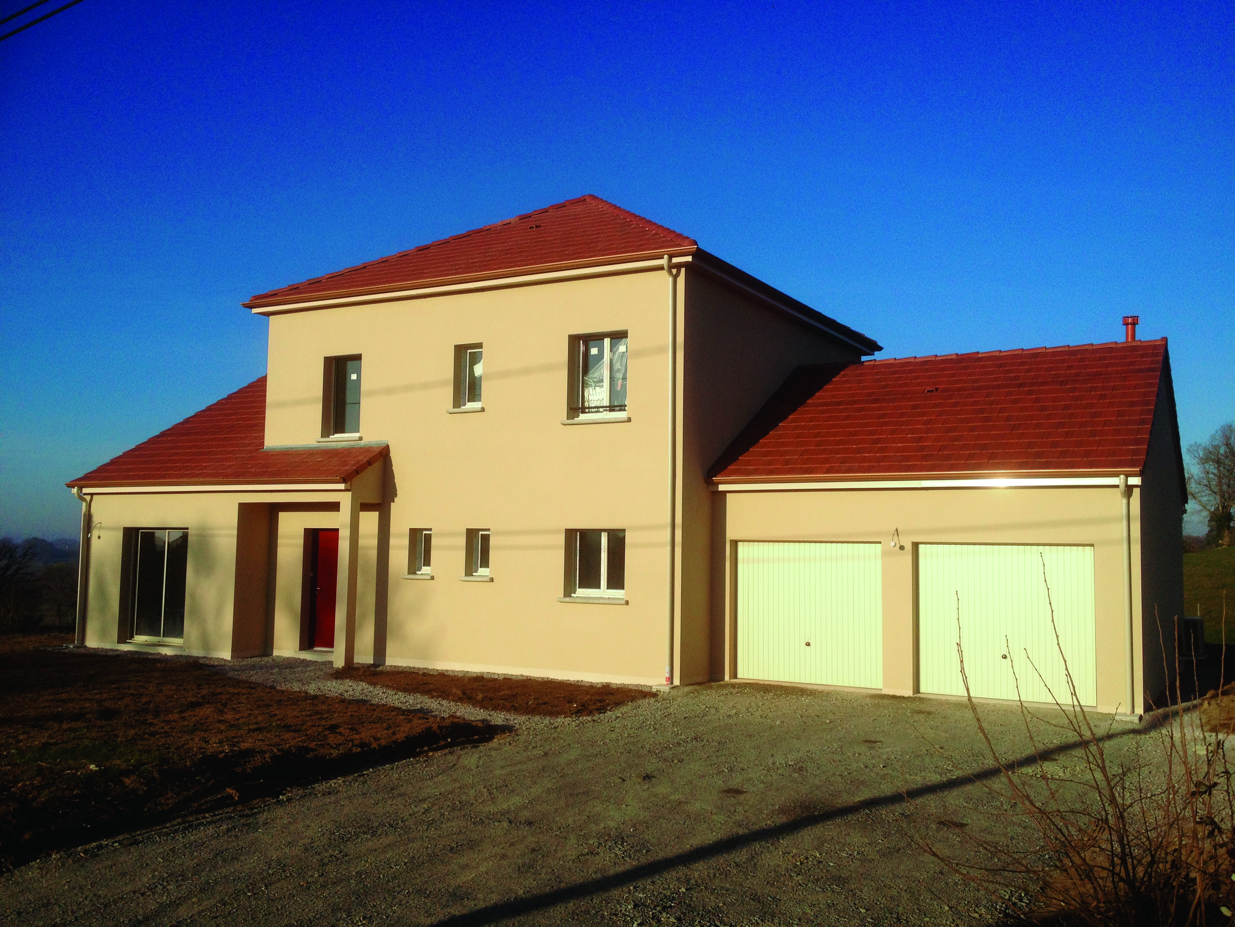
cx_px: 618
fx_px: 1249
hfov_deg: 52.6
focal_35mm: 35
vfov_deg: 40.7
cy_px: 464
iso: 50
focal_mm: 4.28
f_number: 2.4
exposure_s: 1/2208
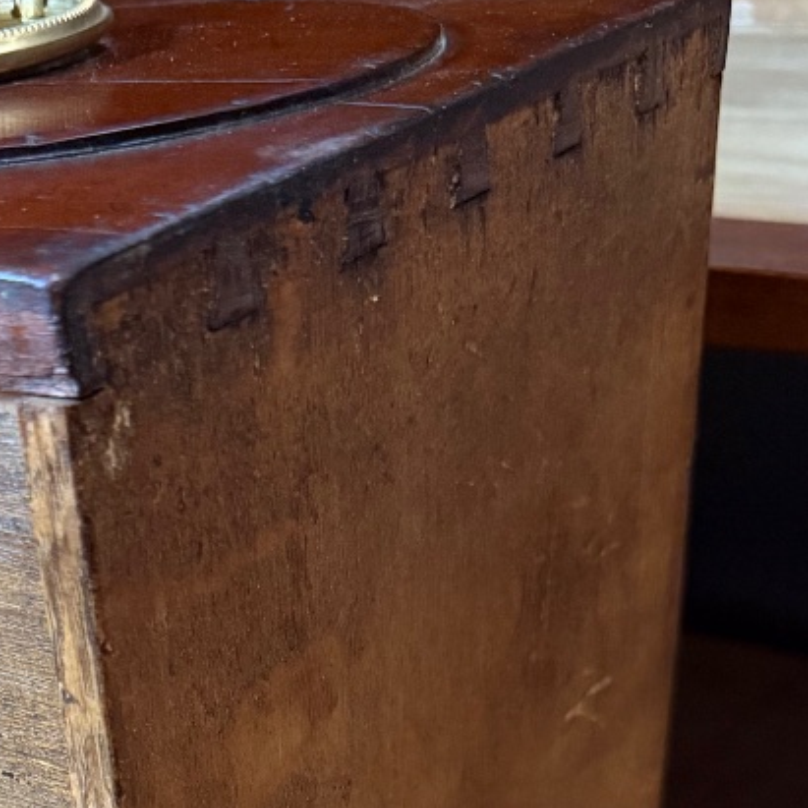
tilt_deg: -37.1
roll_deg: +8.3
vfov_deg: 24.3
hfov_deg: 26.9
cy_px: 1050
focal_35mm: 62
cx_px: 100
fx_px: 1637
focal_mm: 6.76
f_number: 1.78
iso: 800
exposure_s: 1/50
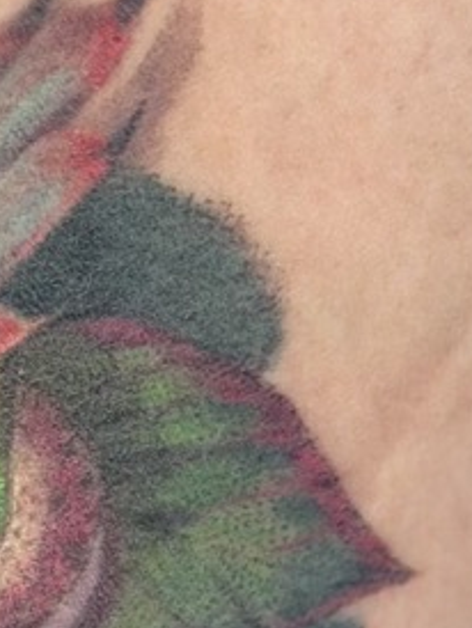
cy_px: 791
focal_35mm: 280
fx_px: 5083
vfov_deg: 7.0
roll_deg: -3.8
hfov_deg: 5.3
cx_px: -250
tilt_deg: -3.4
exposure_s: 1/160
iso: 64
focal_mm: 6.86
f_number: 1.78
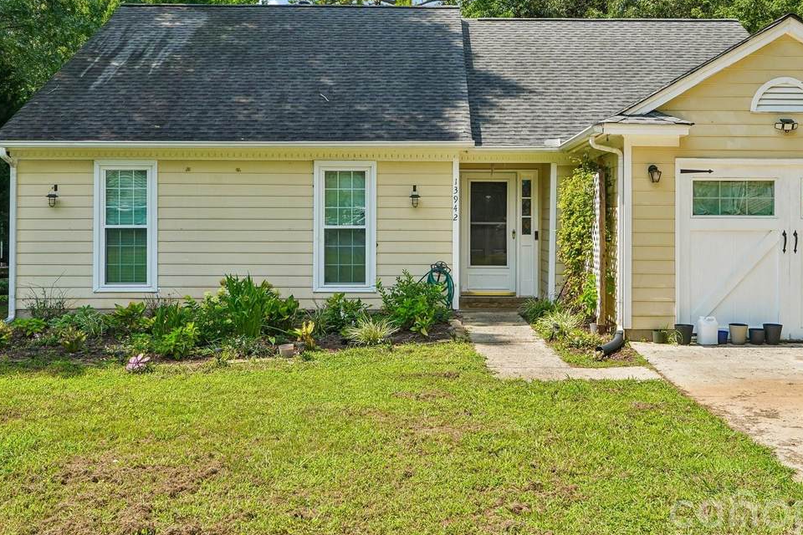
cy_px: 197
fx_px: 892
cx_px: 449
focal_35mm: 40
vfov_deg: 33.2
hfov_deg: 48.4
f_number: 8
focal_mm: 20
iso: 100
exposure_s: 1/60
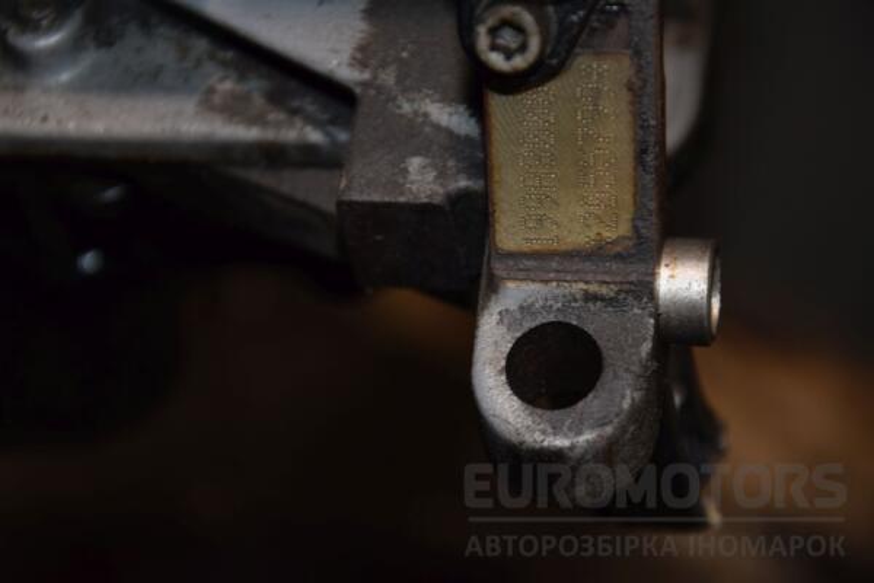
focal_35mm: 128
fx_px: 3095
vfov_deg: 10.8
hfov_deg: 16.1
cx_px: 437
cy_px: 292
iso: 800
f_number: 5.6
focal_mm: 85
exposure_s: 1/60
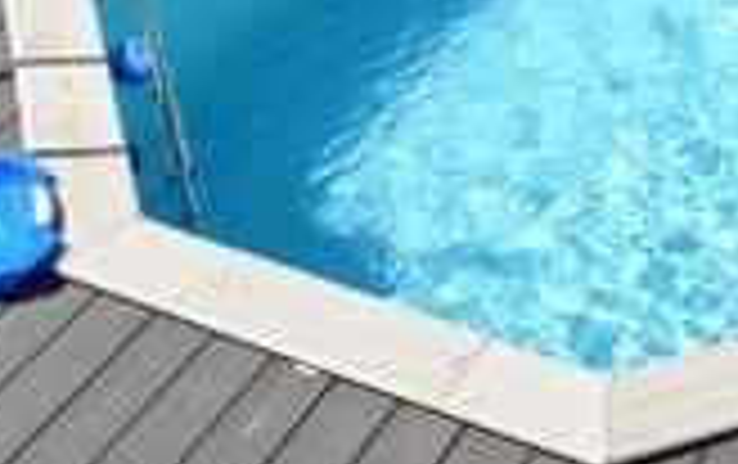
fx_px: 1873
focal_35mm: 93
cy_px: -396
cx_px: 594
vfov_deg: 12.7
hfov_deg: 22.0
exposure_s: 1/800
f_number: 3.5
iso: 80
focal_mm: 4.1
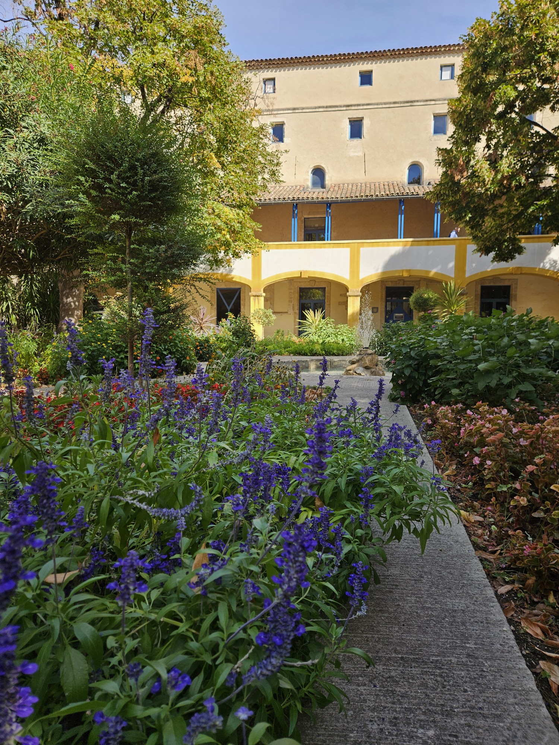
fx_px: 495
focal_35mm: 23
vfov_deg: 73.9
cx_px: 280
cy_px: 372
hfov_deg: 58.9
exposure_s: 1/650
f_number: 1.8
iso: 25
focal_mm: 5.4
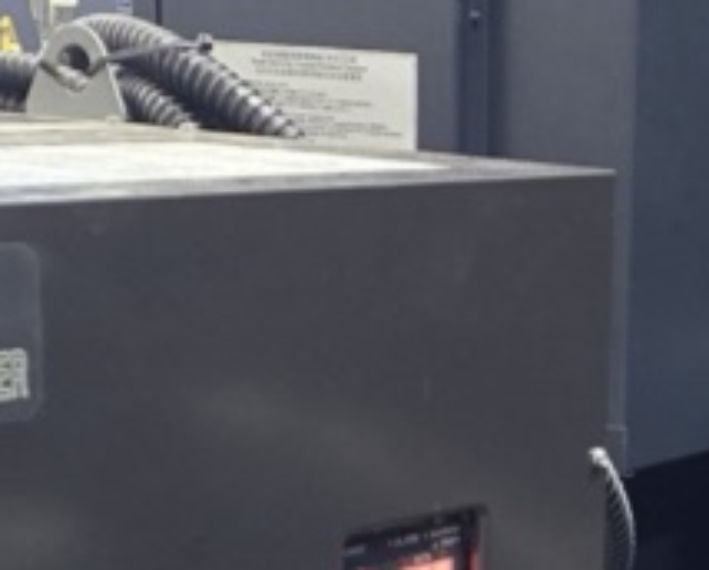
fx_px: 2817
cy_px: 845
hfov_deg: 14.0
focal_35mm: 134
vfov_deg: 11.1
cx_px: 795
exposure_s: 1/60
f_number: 1.7
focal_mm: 6.3
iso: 800
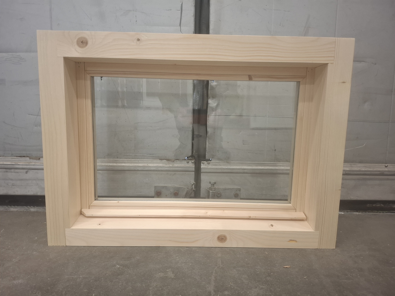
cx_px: 198
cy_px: 148
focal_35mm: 23
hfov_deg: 73.9
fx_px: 262
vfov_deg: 58.9
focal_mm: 5.54
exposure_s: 1/33
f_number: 1.8
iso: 400
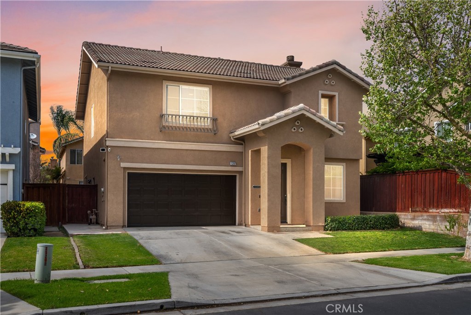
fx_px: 458
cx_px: 236
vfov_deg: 37.9
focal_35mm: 35
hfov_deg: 54.4
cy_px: 158
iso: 50
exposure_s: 1/8
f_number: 22
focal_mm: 35
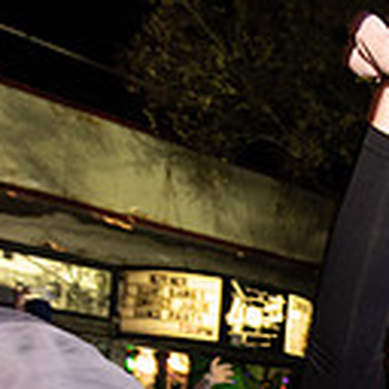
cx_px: 520
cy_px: 479
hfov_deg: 26.3
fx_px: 687
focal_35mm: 54
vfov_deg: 27.4
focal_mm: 14
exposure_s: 1/80
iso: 2000
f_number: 3.5
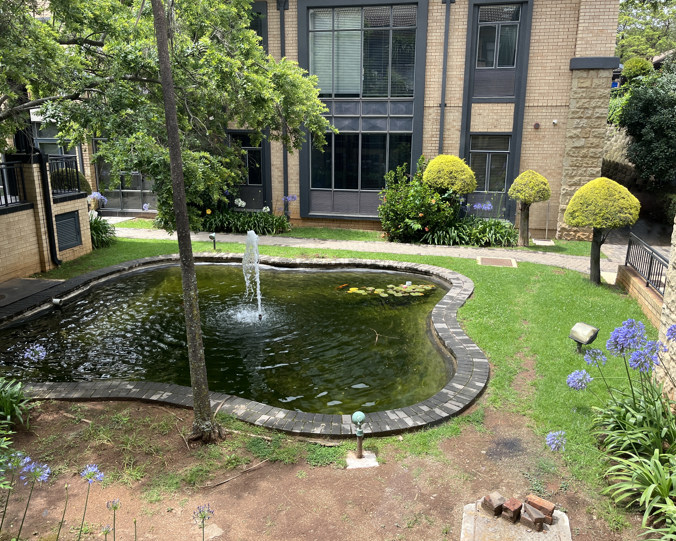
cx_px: 332
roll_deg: +0.3
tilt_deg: -11.7
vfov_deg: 51.5
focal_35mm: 28
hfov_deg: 62.2
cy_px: 262
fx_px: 560
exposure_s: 1/816
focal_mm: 5.1
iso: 50
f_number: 1.6
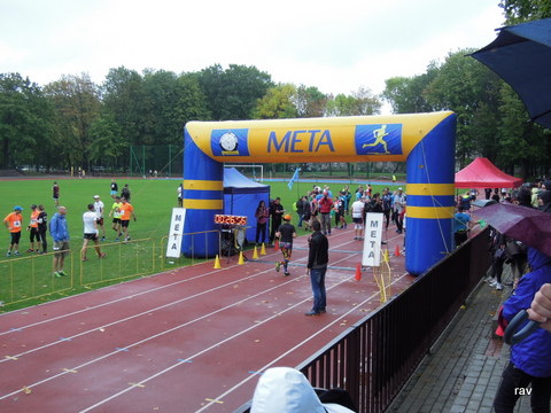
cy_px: 206
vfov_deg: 36.0
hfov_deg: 46.8
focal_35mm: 40
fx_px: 637
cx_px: 276
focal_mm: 7.2
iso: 160
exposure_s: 1/100
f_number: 3.3
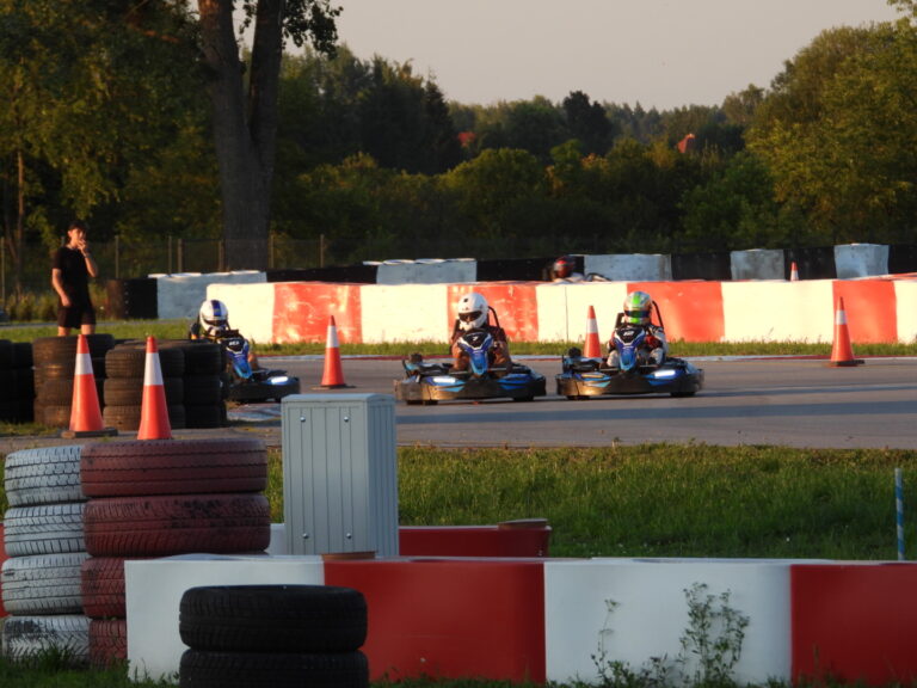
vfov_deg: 4.3
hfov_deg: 5.7
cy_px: 344
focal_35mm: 345
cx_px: 458
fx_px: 9139
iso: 100
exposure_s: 1/125
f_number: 4.5
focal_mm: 62.1
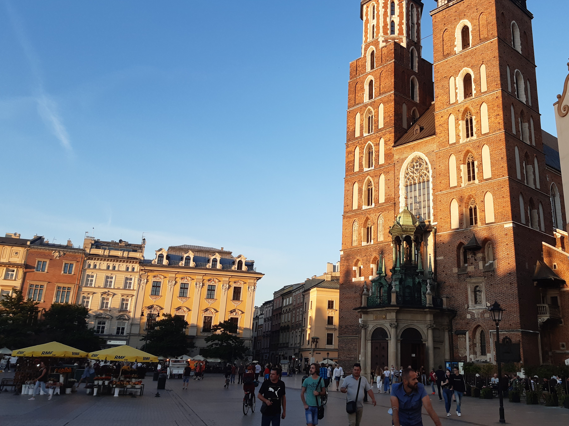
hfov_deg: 54.7
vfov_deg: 42.6
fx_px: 542
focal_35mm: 33
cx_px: 355
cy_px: 159
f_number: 1.7
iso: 40
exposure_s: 1/554
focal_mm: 3.92
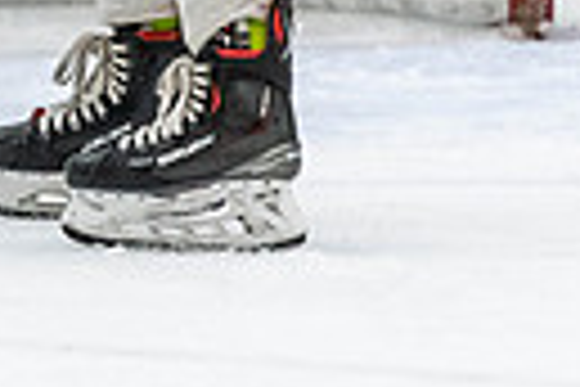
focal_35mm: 1409
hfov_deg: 1.5
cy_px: -470
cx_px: -567
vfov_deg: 1.0
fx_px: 22699
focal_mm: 195
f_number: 2.8
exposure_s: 1/640
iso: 3200
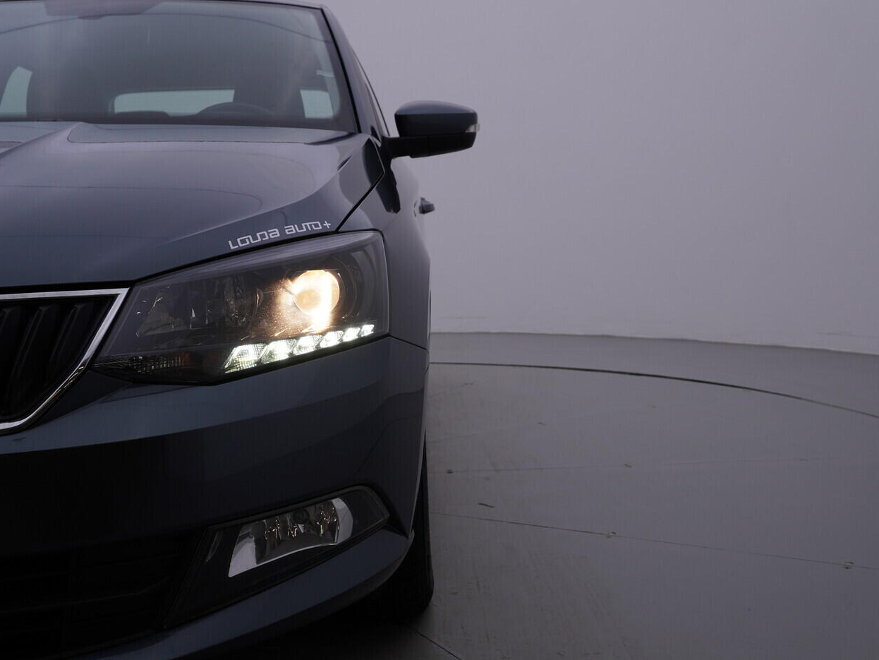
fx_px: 1016
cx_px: 466
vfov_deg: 36.0
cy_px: 328
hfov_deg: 46.8
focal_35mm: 40
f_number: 5.6
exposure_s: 1/160
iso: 125
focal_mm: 24
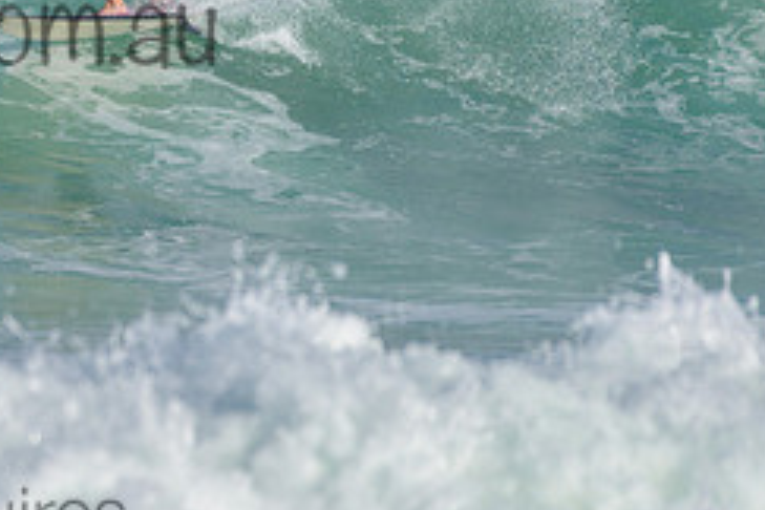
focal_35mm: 1465
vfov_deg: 0.9
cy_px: -33
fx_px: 31129
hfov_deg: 1.4
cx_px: -163
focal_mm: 500
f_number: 5.6
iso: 180
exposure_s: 1/2000
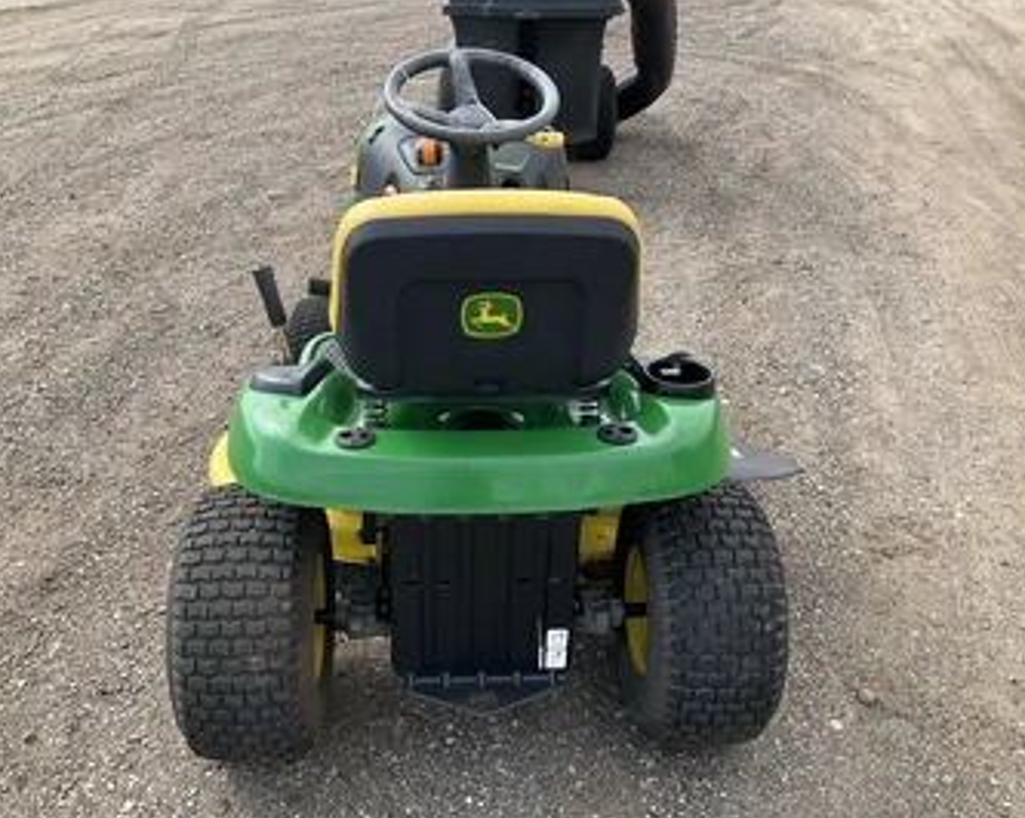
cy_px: 449
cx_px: 499
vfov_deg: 43.3
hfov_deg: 52.9
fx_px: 1031
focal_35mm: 34
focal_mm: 3
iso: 25
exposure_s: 1/586
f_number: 1.8
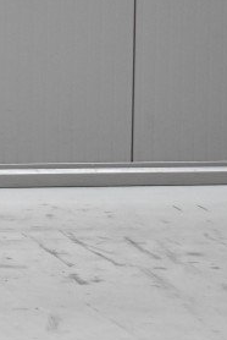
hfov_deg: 6.5
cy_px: -45
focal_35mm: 194
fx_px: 1830
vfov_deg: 10.4
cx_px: -431
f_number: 5
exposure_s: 1/50
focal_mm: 30
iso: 1250
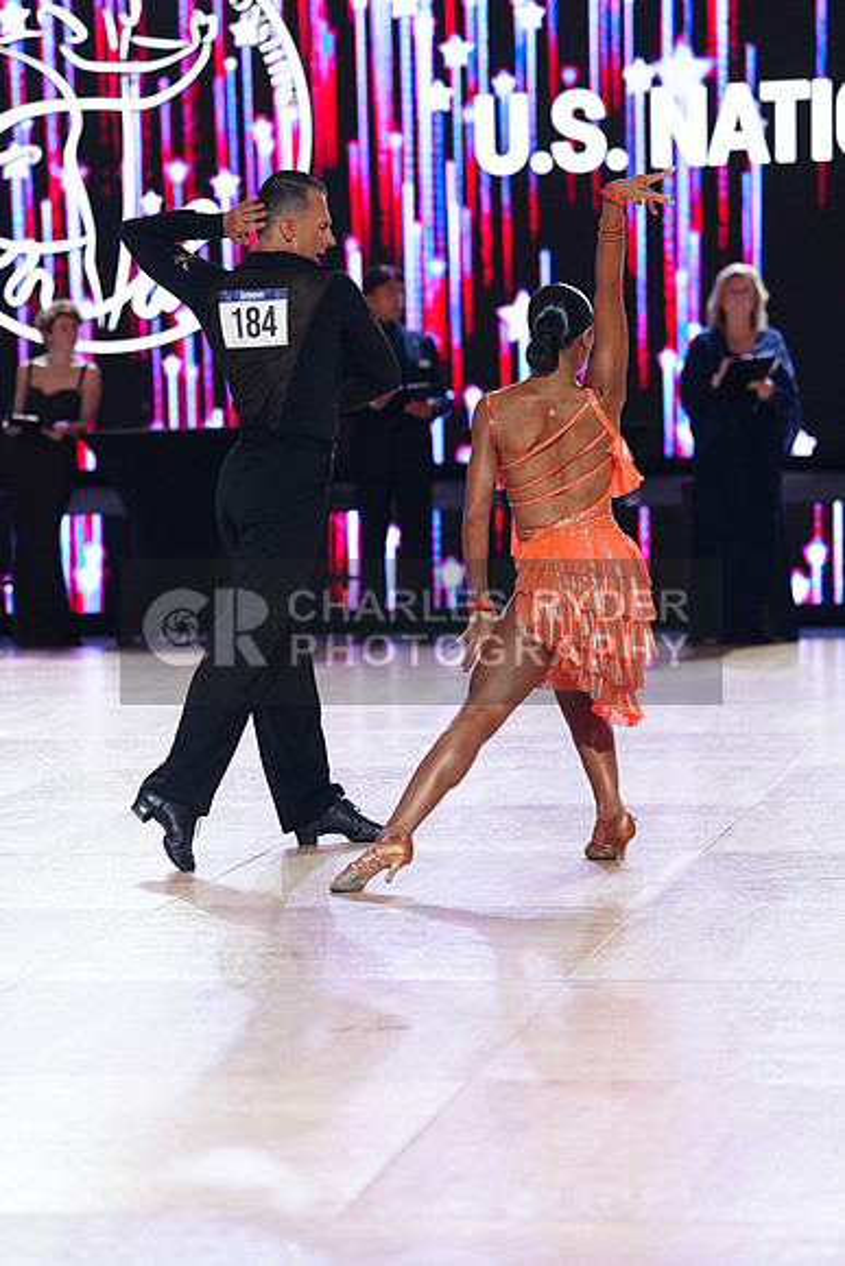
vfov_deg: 17.3
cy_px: 633
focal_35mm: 118
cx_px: 422
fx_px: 4152
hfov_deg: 11.6
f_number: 2.8
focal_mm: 118
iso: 2000
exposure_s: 1/500
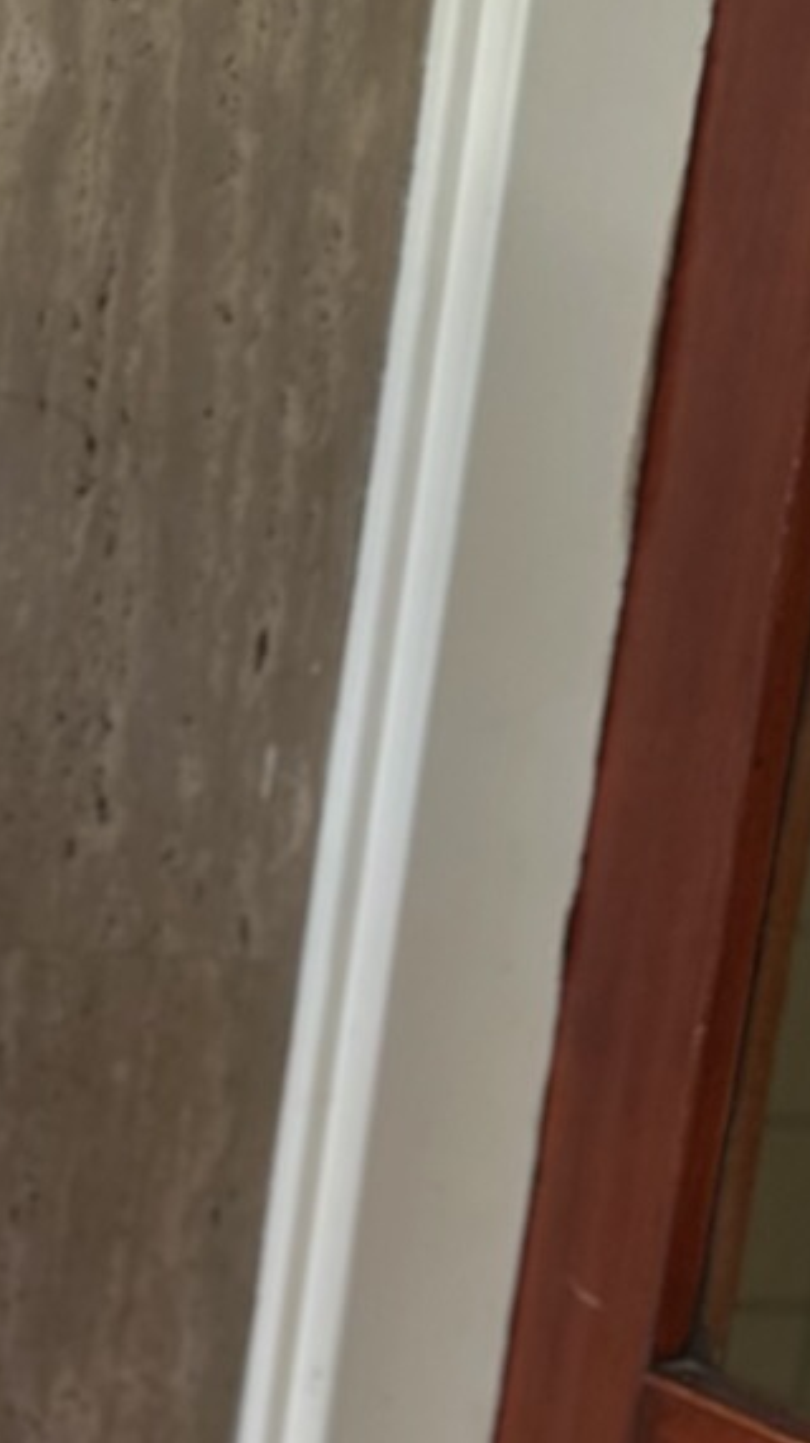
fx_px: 3595
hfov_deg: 12.4
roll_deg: -6.1
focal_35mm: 94
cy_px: 1446
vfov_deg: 21.9
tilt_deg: -14.5
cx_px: -324
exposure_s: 1/121
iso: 64
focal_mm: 6.86
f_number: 1.78
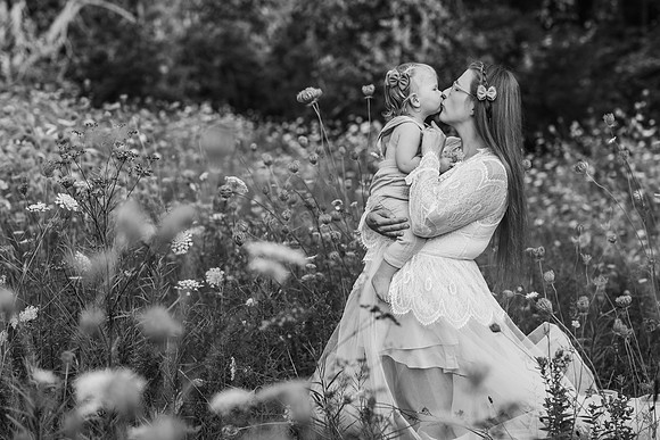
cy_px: 220
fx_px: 1559
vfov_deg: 16.1
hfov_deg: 23.9
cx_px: 330
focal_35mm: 85
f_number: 3.5
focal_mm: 85
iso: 250
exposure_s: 1/1250
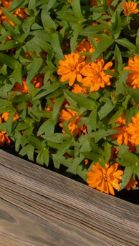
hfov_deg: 9.0
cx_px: 218
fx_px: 857
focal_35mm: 131
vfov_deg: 16.2
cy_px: 31
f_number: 13
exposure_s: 1/640
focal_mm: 28
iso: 400
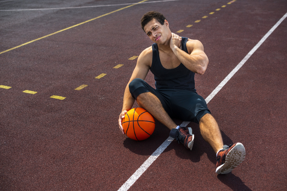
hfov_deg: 39.6
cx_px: 144
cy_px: 96
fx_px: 399
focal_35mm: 50
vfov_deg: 27.0
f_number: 3.5
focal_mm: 50
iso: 320
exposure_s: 1/640
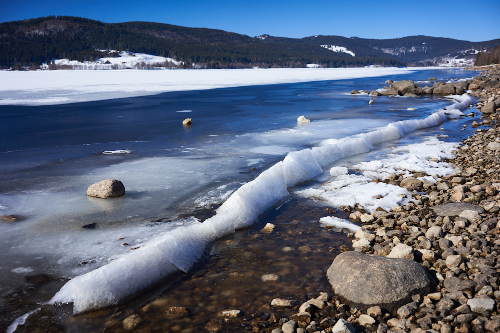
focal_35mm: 35
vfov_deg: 37.9
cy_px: 166
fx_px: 486
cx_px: 250
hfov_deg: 54.4
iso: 100
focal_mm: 35
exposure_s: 1/60
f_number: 11
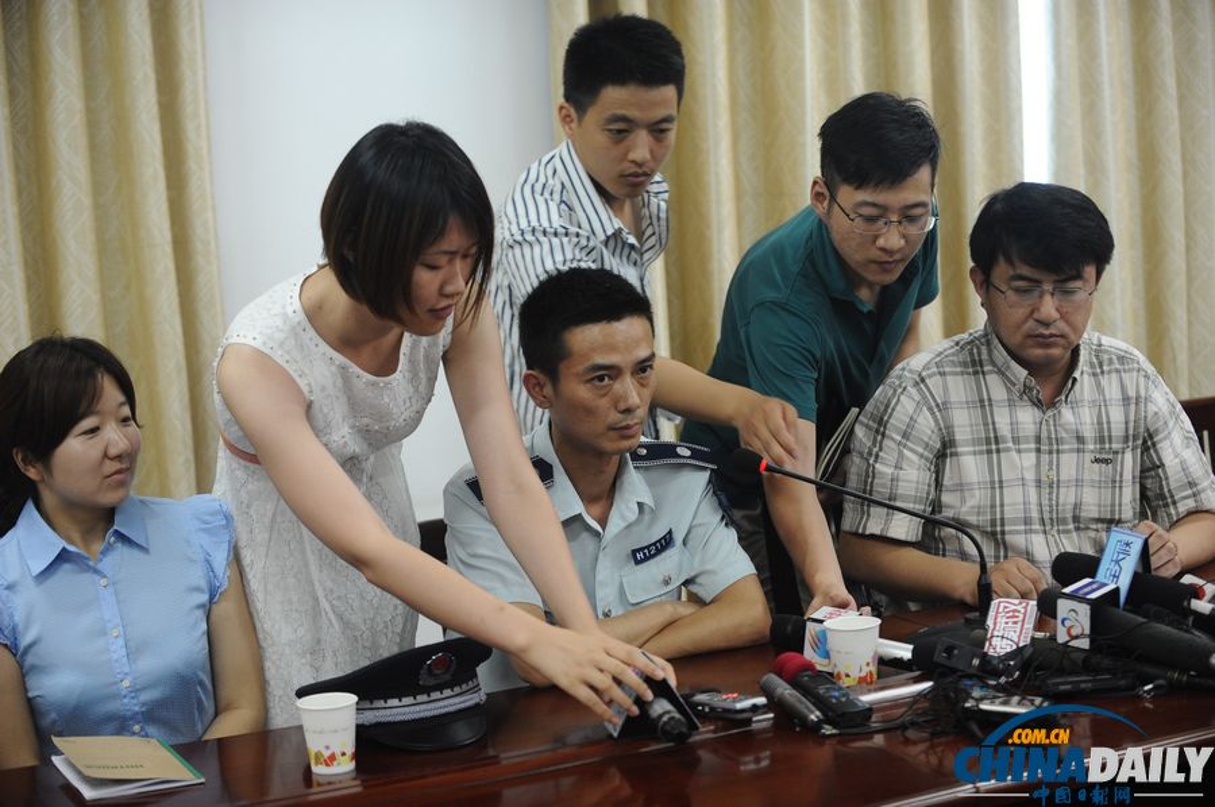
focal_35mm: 70
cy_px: 404
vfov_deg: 19.4
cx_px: 608
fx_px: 2360
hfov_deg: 28.9
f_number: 3.2
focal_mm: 70
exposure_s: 1/125
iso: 1600
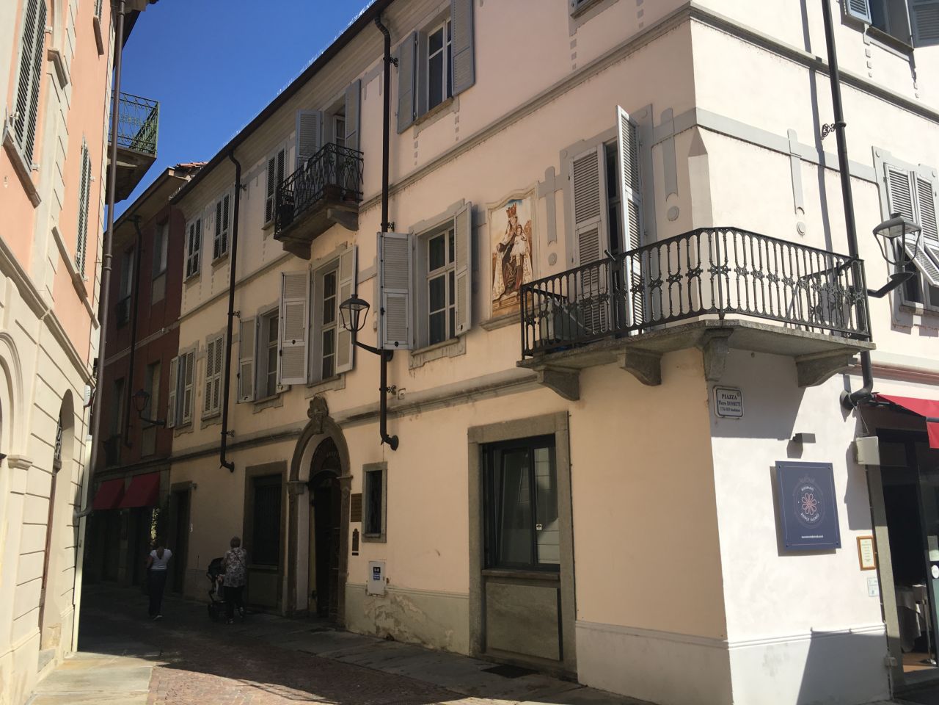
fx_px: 787
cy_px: 352
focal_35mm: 29
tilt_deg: +12.4
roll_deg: +0.7
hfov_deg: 61.7
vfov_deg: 48.2
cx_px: 470
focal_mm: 4.15
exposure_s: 1/1350
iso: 25
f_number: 2.2
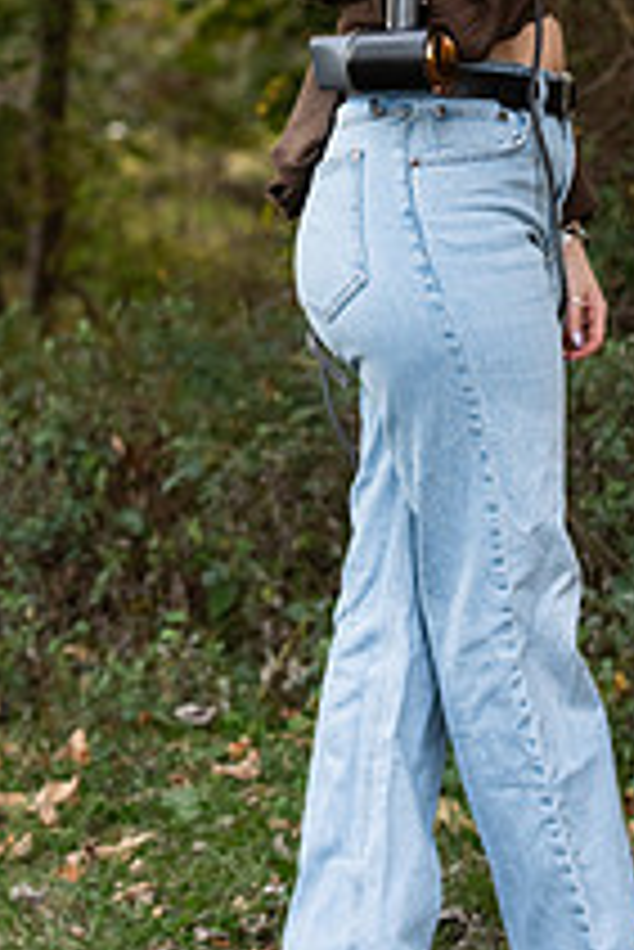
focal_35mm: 181
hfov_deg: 7.6
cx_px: 436
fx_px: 4773
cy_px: 131
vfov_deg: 11.3
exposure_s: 1/250
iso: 1250
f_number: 4
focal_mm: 85
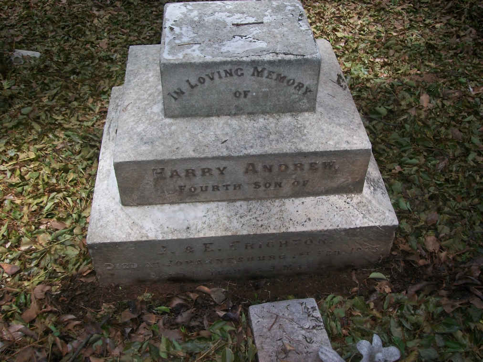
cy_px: 181
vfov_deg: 39.7
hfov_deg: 51.4
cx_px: 242
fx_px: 502
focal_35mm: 36
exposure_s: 1/500
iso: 80
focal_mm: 6
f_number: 2.7
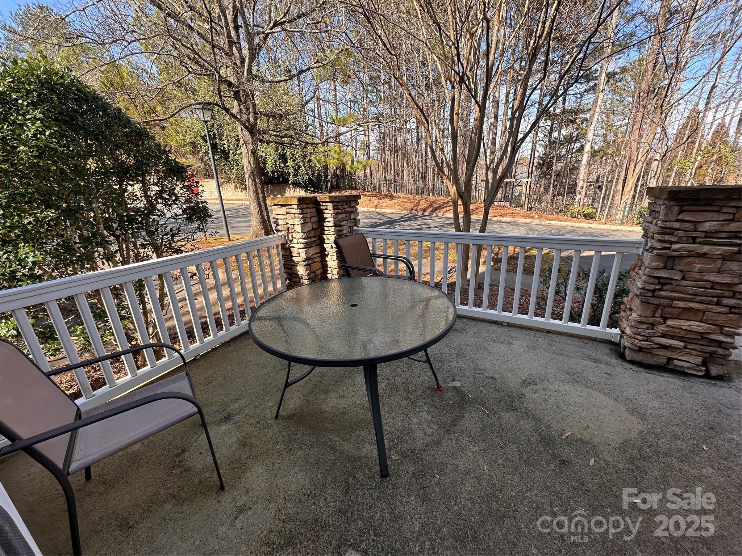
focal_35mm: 14
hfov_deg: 102.1
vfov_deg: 85.7
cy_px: 278
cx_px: 371
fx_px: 300
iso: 40
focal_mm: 2.22
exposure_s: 1/344
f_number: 2.2
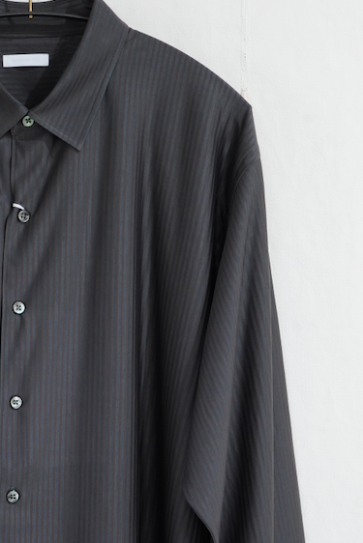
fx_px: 1995
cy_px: 318
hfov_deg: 10.3
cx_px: 29
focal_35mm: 132
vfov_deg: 15.5
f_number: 10
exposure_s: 1/30
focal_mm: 58
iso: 1250
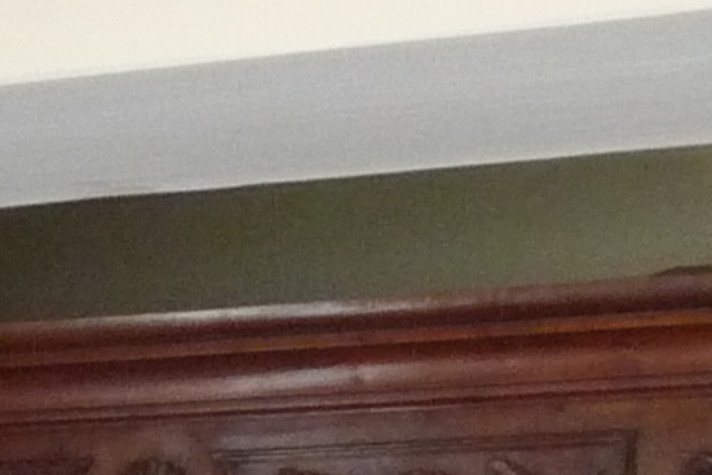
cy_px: 1386
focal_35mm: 186
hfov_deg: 10.9
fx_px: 3677
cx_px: -75
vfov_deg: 6.7
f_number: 2.8
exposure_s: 1/13
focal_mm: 4.8
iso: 400
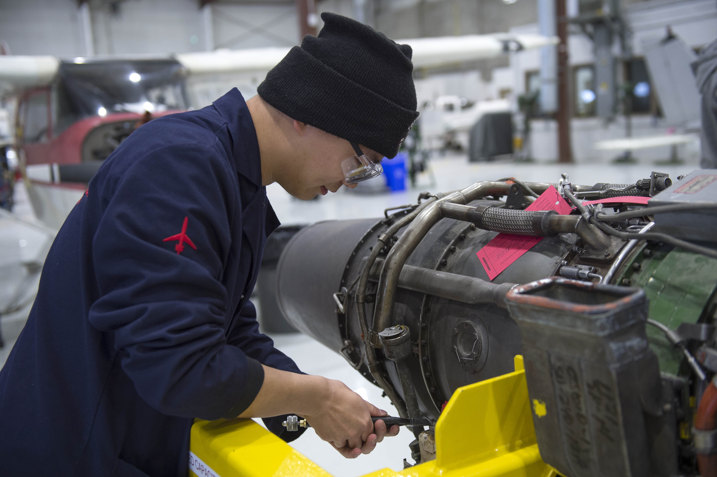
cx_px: 358
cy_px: 238
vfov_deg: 31.9
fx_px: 836
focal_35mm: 42
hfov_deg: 46.4
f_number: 3.2
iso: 800
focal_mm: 42
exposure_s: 1/160
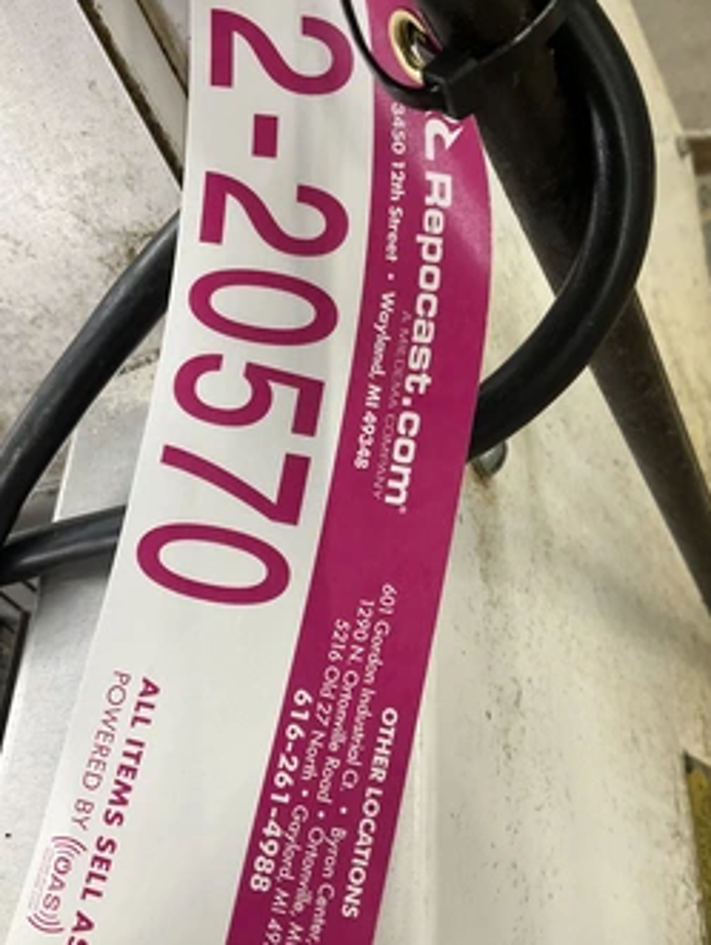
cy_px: 425
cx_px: 380
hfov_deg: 40.7
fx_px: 957
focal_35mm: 35
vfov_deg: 52.5
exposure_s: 1/60
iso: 125
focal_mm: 3
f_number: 1.8
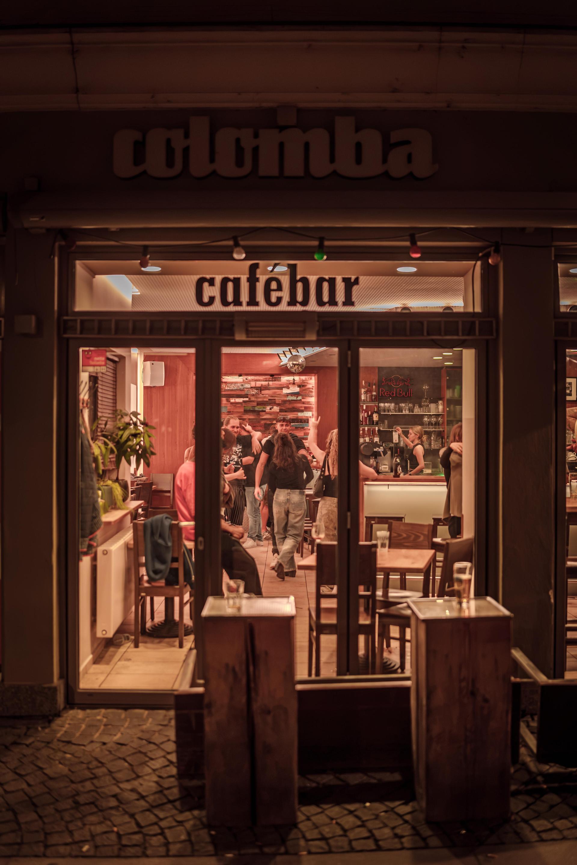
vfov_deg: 54.4
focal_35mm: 35
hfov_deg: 37.9
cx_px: 288
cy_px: 432
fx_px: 841
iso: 1000
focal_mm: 35
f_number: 1.2
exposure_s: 1/80
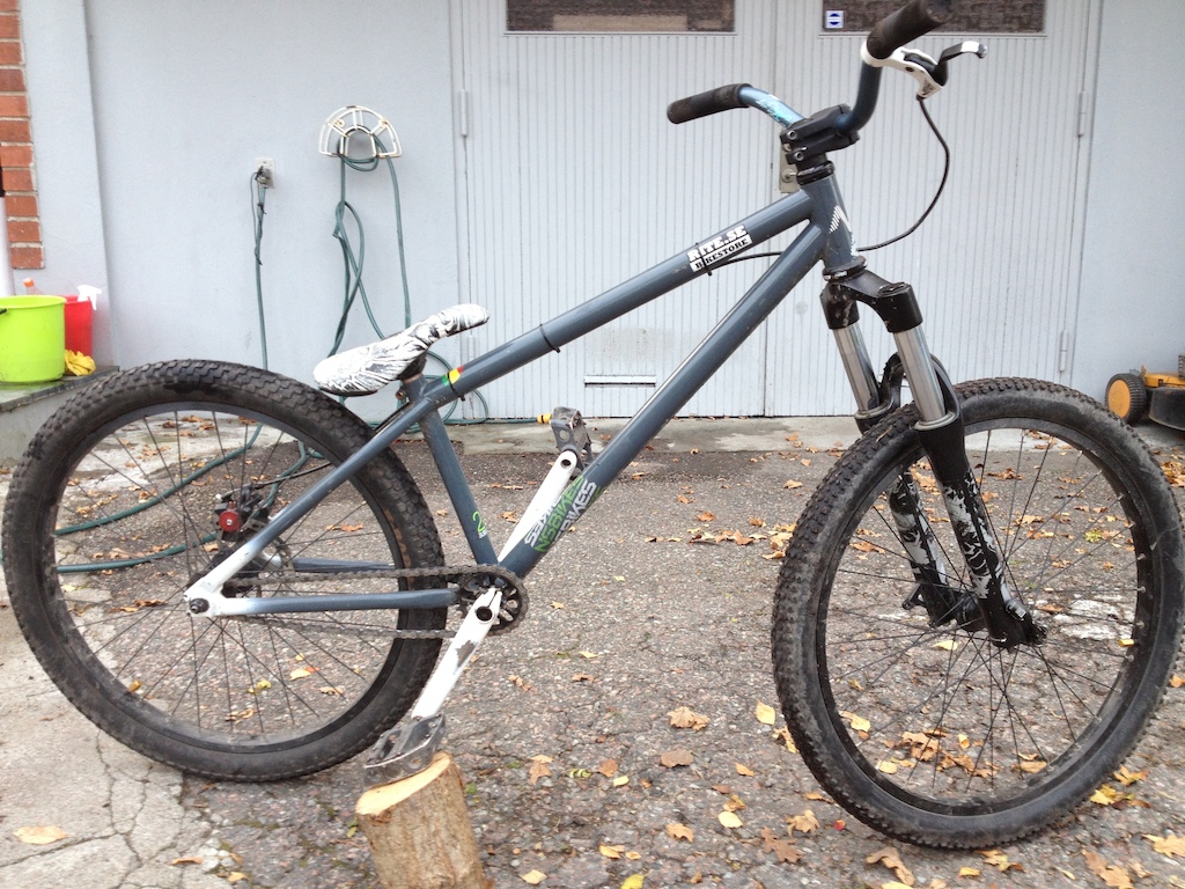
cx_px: 592
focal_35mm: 35
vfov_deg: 40.7
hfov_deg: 52.6
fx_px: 1198
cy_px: 444
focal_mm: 4.28
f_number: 2.4
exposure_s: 1/24
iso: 50
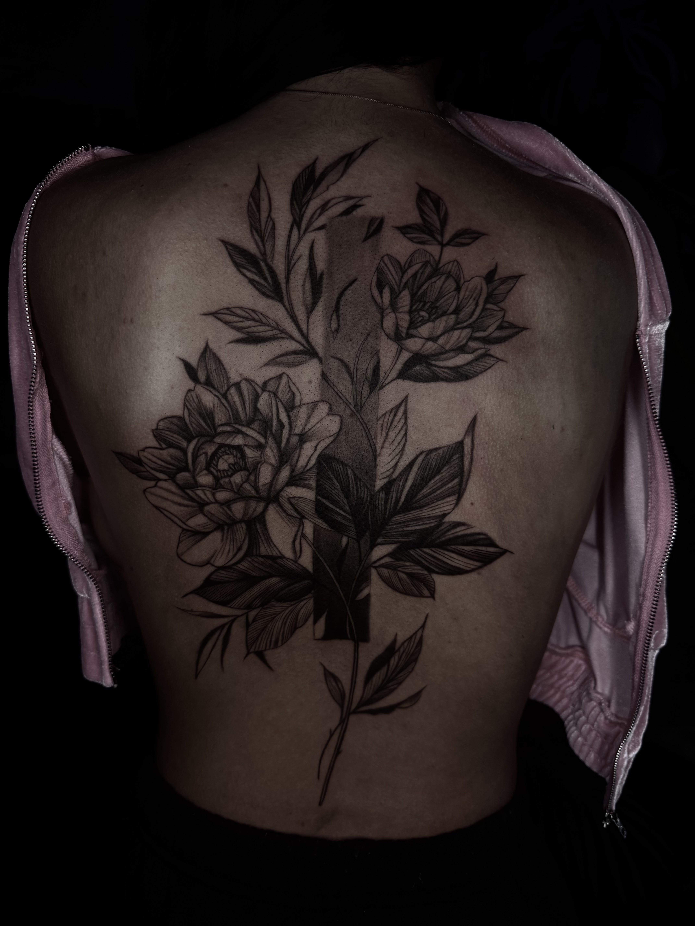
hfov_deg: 56.8
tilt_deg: -6.2
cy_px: 463
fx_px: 642
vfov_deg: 71.6
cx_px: 348
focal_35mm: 24
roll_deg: +0.0
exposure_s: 1/121
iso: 200
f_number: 1.78
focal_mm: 6.76
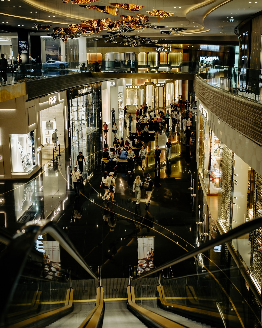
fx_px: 417
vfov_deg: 42.8
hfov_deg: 34.9
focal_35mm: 43
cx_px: 128
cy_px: 142
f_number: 2
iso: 400
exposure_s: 1/125
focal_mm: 23
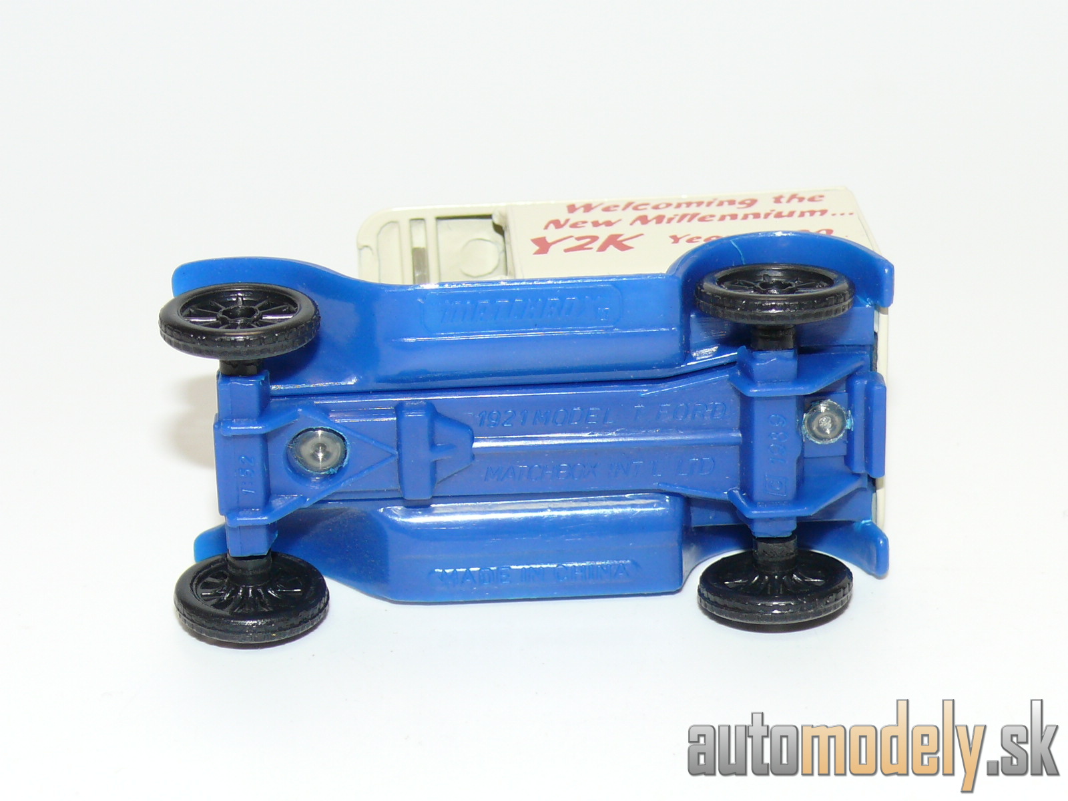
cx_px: 534
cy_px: 400
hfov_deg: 20.7
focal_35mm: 95
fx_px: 2931
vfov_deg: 15.6
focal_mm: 12.9
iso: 100
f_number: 4
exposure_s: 1/30
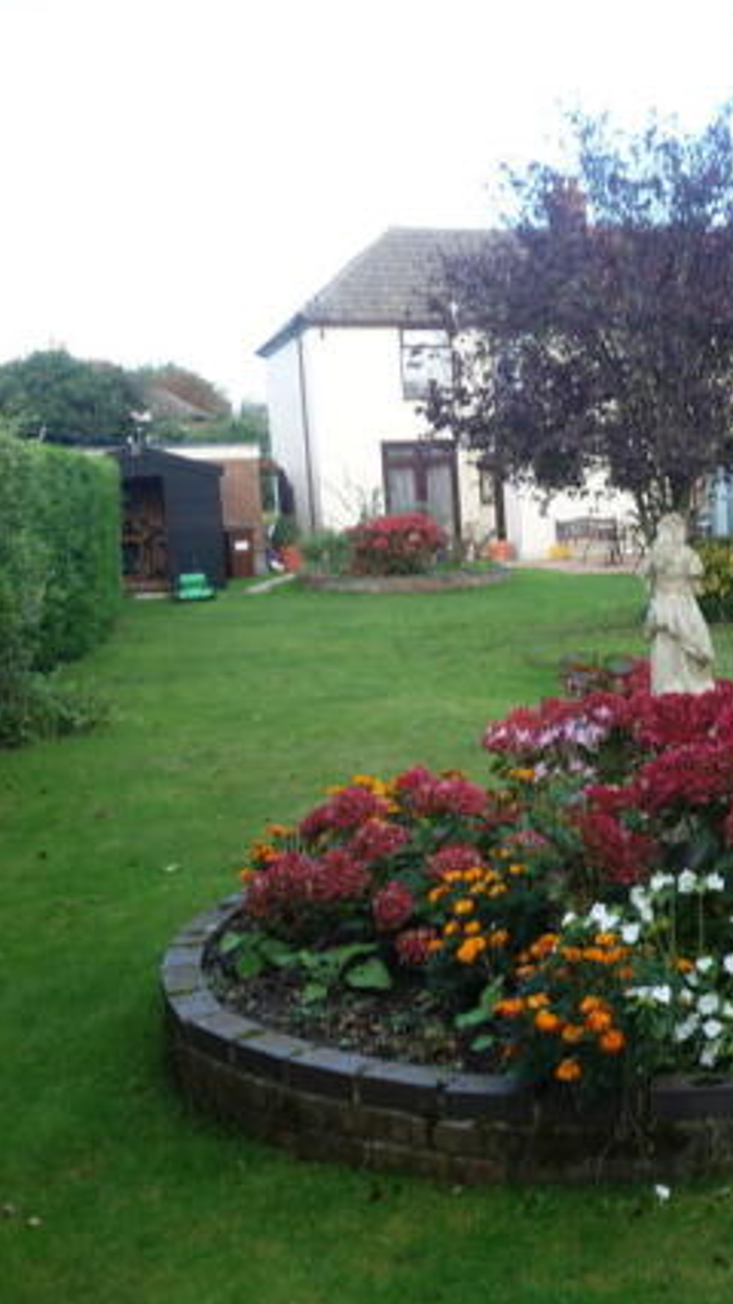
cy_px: 655
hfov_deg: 24.7
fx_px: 1556
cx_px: 802
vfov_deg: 45.5
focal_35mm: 45
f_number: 4.5
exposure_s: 1/100
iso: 125
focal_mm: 10.4
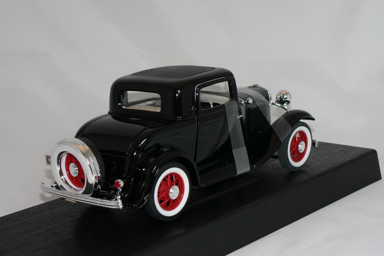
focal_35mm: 73
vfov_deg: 18.7
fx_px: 779
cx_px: 192
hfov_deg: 27.7
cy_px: 130
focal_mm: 11.6
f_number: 3.2
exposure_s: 1/60
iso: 80
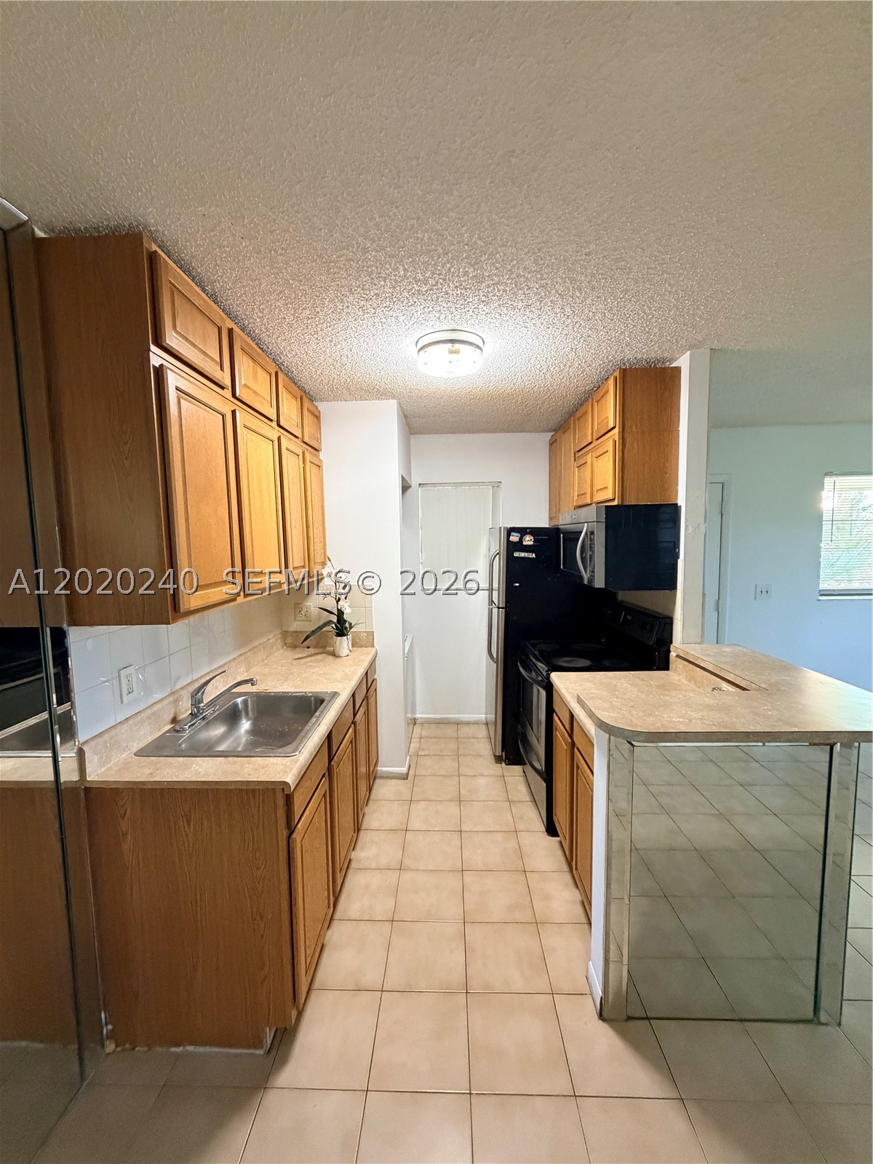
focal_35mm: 14
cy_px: 582
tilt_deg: -4.6
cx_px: 436
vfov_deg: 102.1
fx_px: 471
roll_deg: +0.9
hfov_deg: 85.7
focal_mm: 2.22
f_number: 2.2
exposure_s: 1/60
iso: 640
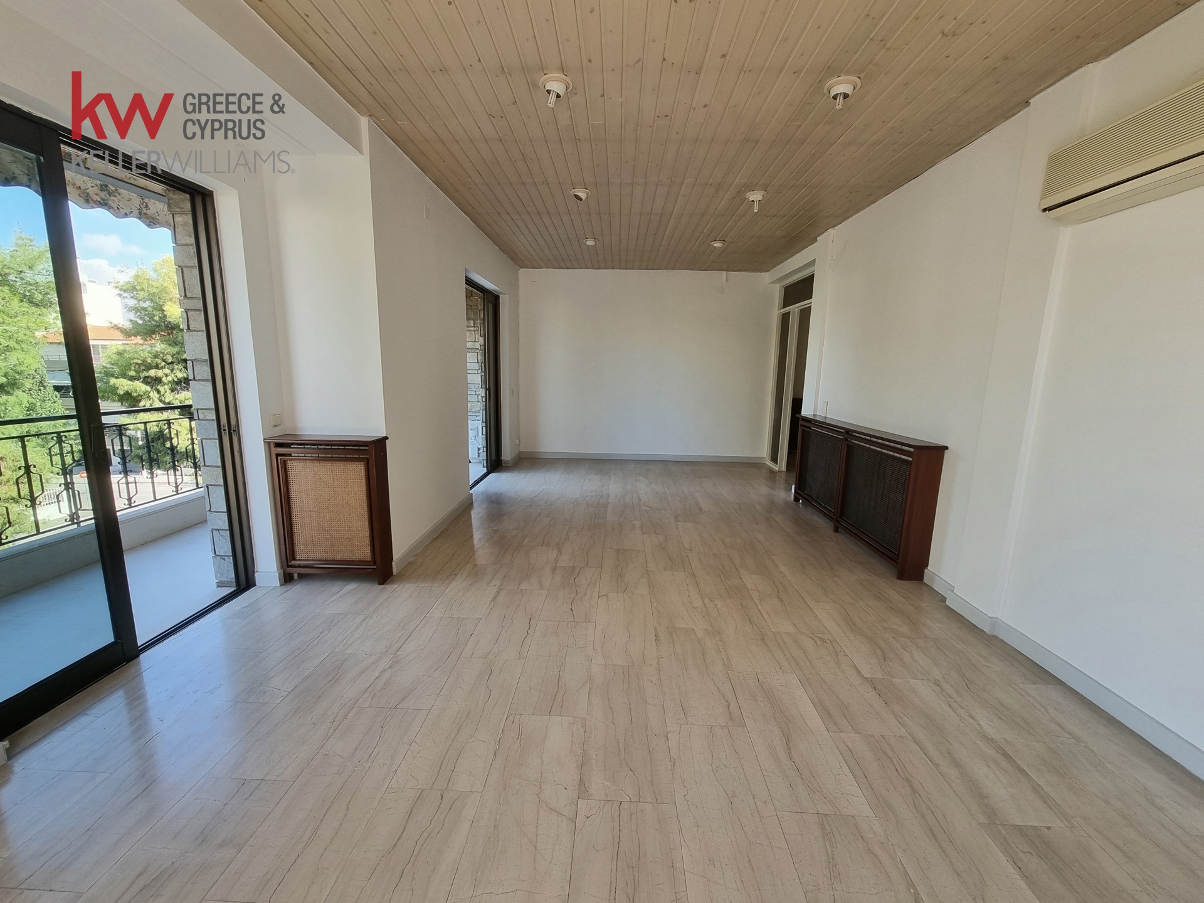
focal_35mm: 13
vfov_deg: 89.9
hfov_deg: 106.2
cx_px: 602
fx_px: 452
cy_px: 452
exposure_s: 1/111
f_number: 2.2
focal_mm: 2.2
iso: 50
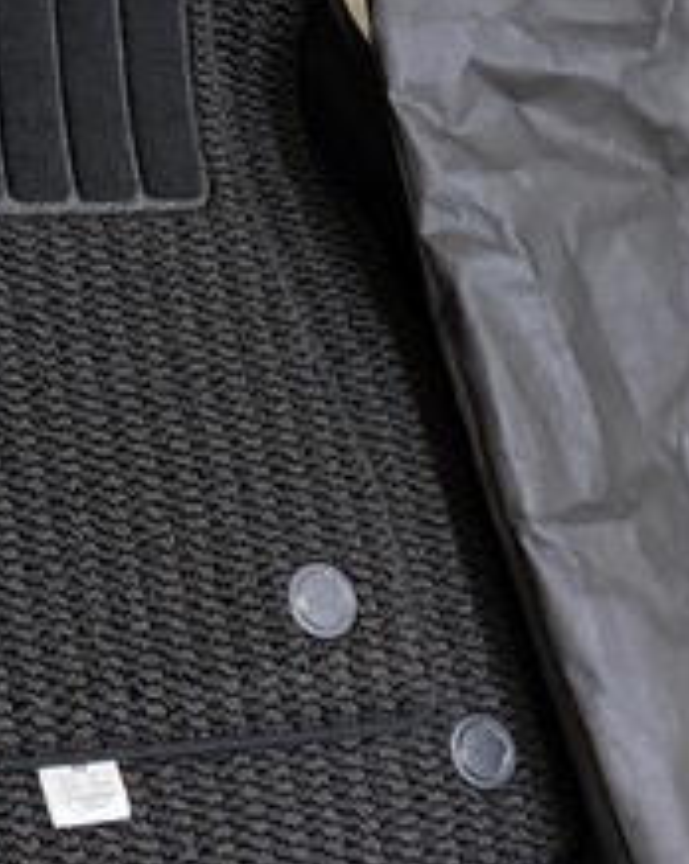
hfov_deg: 14.5
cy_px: 315
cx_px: -602
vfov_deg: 21.0
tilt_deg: -66.0
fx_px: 2323
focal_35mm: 91
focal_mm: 5.96
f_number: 1.6
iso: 320
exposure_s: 1/60
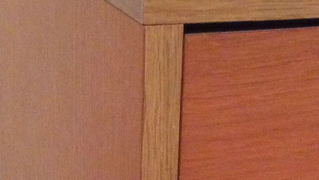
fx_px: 914
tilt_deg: -28.8
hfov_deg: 19.7
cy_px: 256
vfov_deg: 10.9
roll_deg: -3.5
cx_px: 212
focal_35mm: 108
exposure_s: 1/17
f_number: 2.4
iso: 400
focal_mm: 3.3
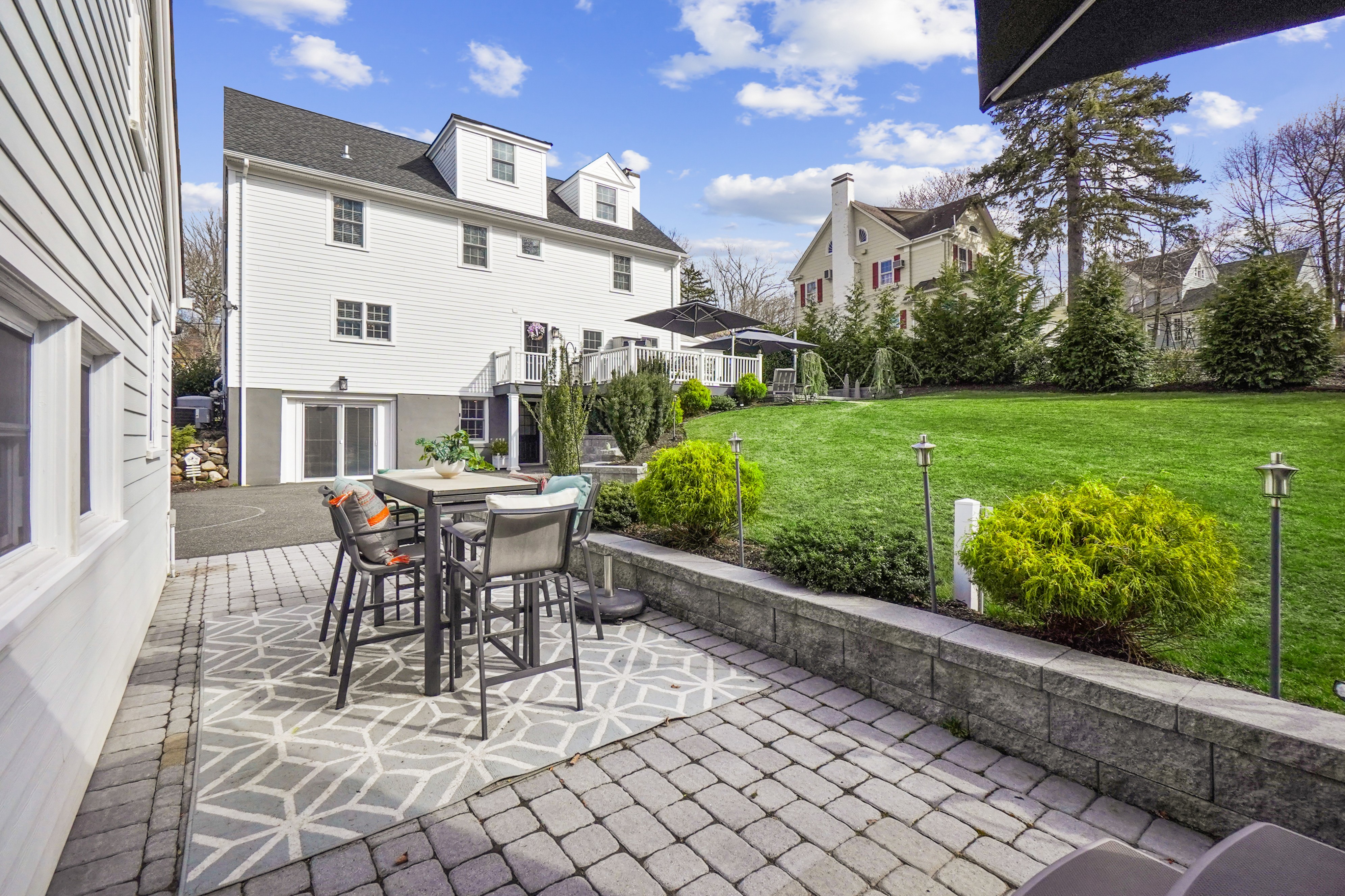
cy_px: 448
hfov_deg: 100.4
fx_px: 560
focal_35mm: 15
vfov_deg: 77.3
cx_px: 672
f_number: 9
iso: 1000
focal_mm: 10
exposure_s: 1/2000
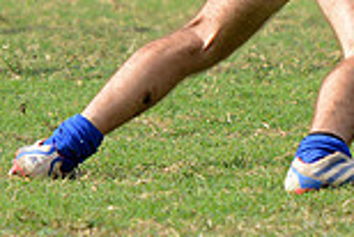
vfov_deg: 2.0
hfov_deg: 3.0
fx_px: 6663
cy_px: -199
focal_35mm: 677
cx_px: 561
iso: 500
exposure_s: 1/1250
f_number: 4
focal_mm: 180
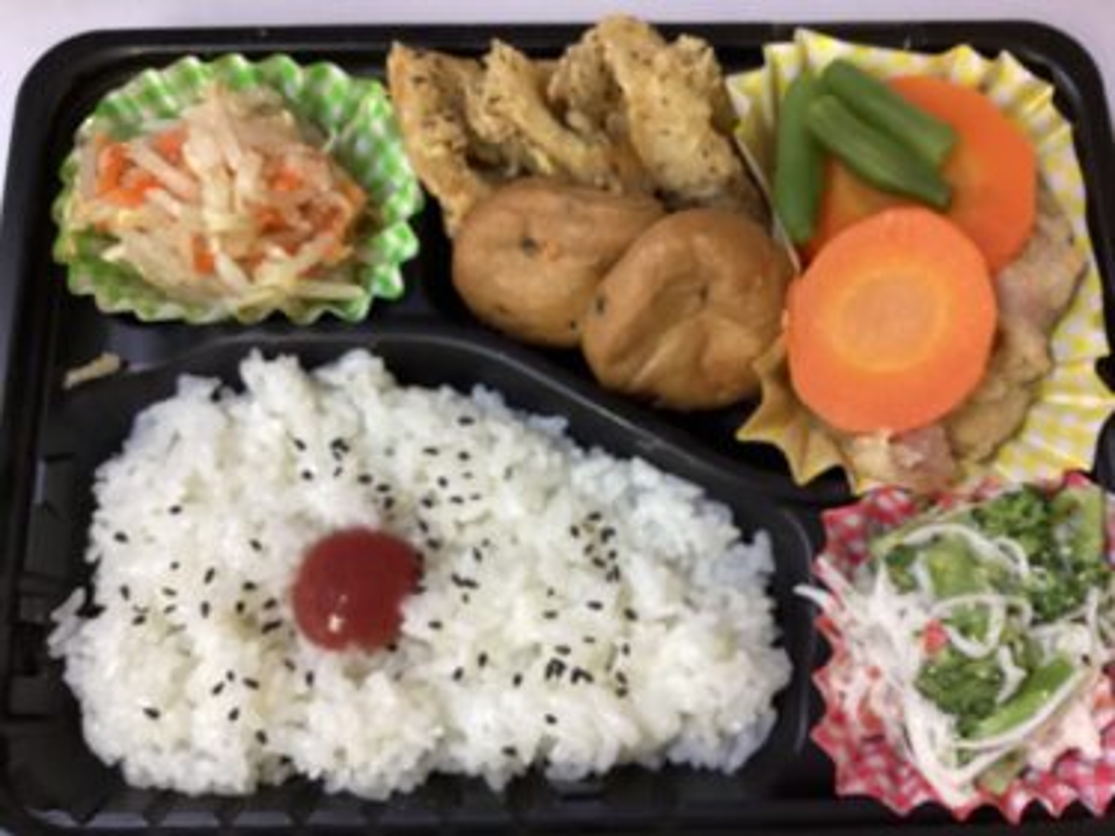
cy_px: 418
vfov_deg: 45.4
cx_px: 558
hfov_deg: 58.4
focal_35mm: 31
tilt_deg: -75.0
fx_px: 998
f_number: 2.4
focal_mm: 3.3
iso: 250
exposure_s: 1/60
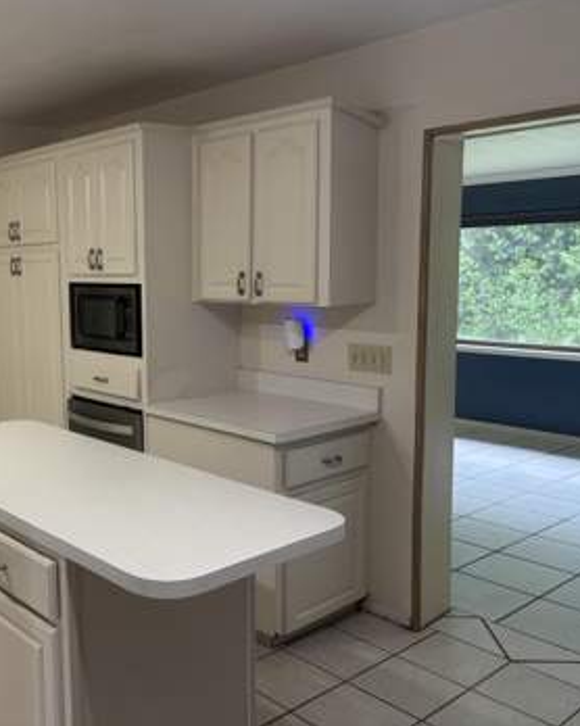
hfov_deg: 40.6
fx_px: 752
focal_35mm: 35
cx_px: 125
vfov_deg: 51.6
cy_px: 354
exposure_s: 1/60
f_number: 1.6
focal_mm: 5.96
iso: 100
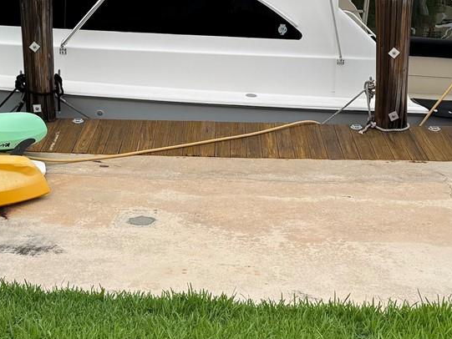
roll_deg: +0.3
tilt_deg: -15.5
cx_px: 148
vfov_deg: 20.6
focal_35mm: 71
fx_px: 927
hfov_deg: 27.2
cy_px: 100
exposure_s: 1/1980
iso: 80
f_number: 1.78
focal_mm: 6.76
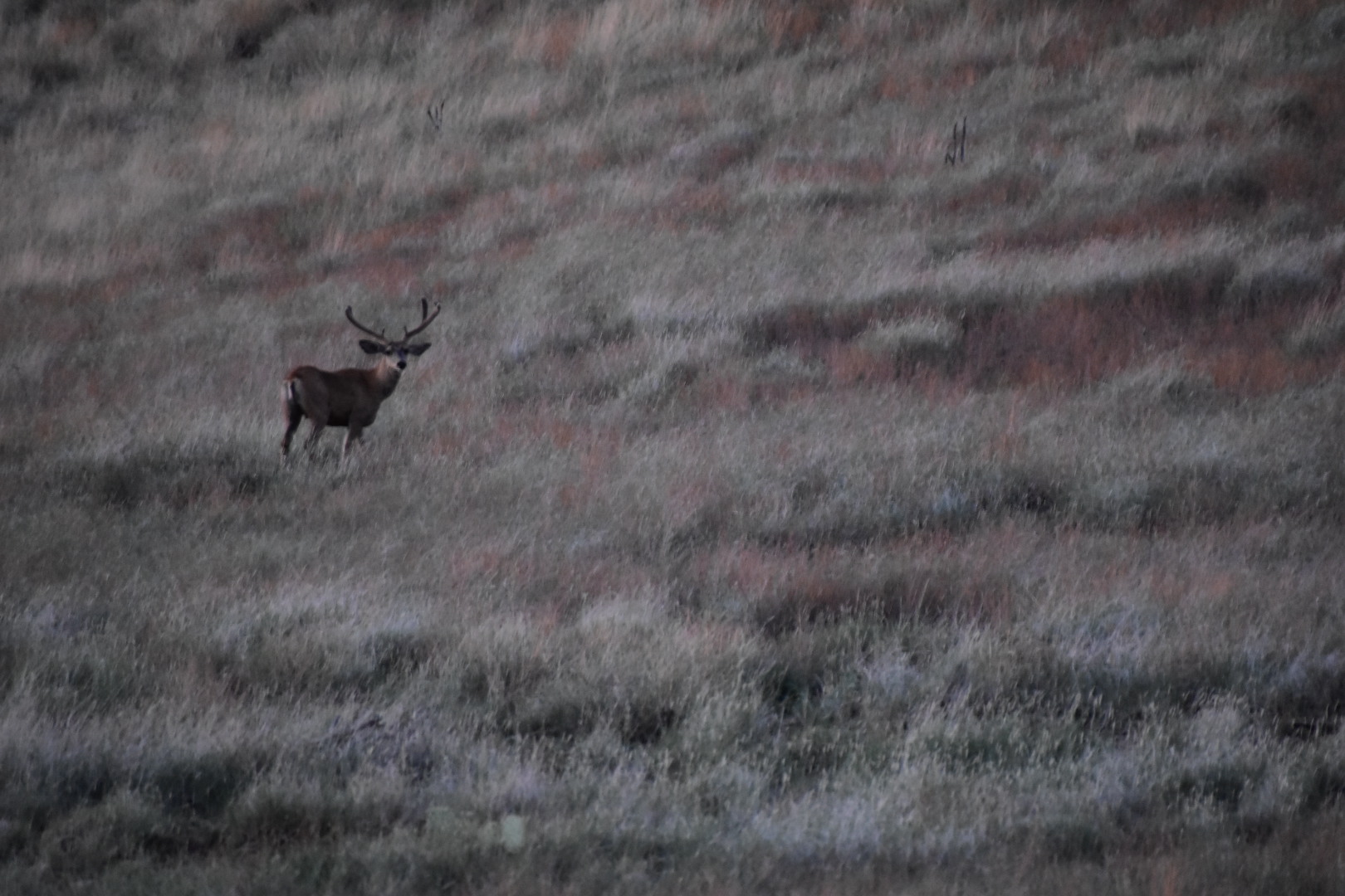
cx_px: 672
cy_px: 448
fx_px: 16811
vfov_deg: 3.1
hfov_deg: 4.6
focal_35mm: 450
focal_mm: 300
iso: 3200
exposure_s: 1/15
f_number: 6.3
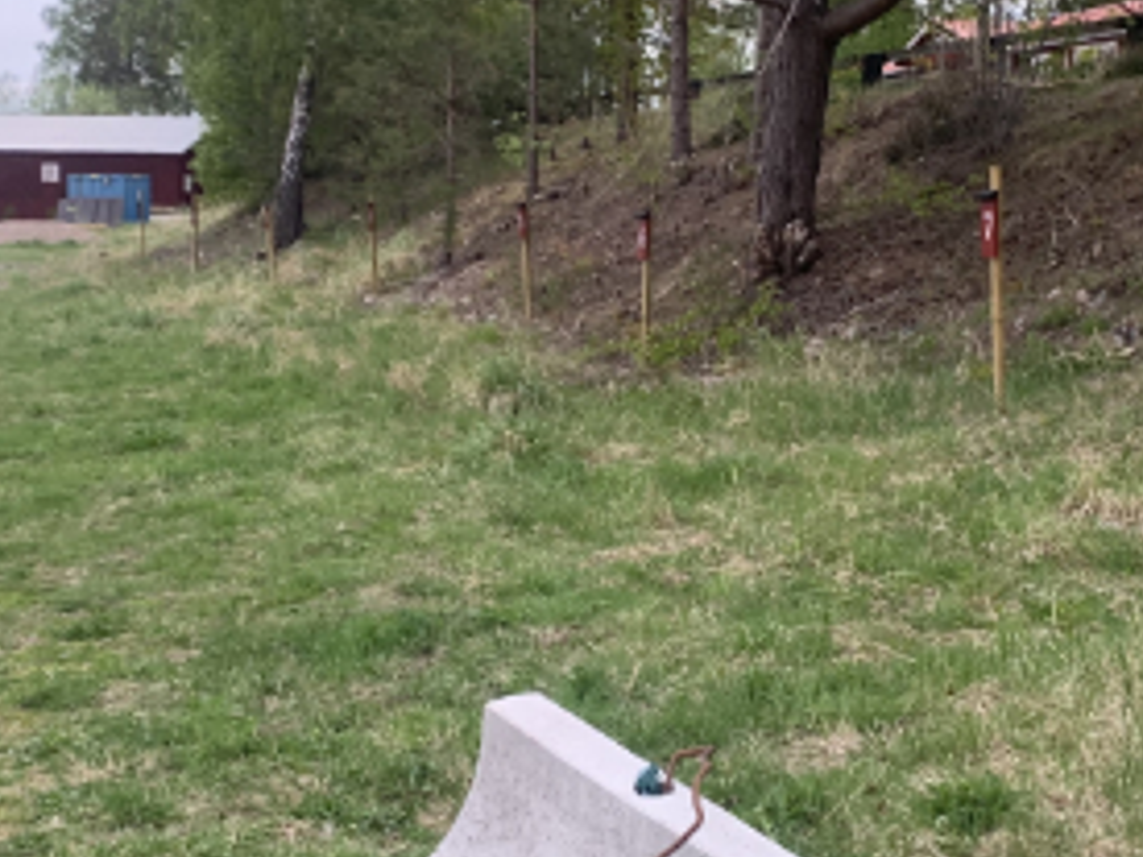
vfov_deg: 22.2
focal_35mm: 66
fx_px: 2179
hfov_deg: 29.4
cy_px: 296
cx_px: 629
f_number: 1.8
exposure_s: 1/71
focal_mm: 4.2
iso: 100
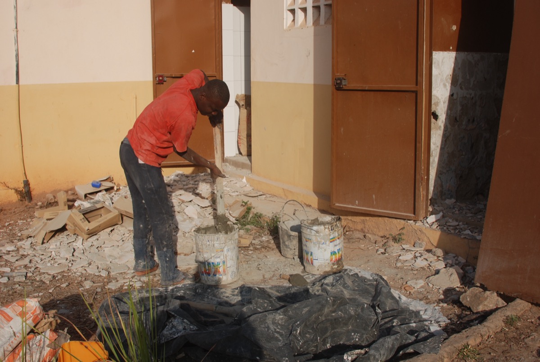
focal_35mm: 42
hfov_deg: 46.3
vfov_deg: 32.0
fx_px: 631
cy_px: 181
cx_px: 270
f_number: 8
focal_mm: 28
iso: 100
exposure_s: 1/250
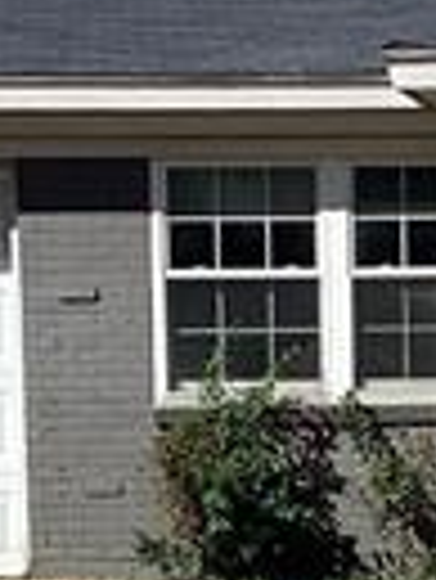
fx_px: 3085
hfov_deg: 7.9
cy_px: 504
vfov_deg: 10.7
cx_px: 706
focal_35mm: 184
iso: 25
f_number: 2.4
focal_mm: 3.3
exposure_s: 1/1431
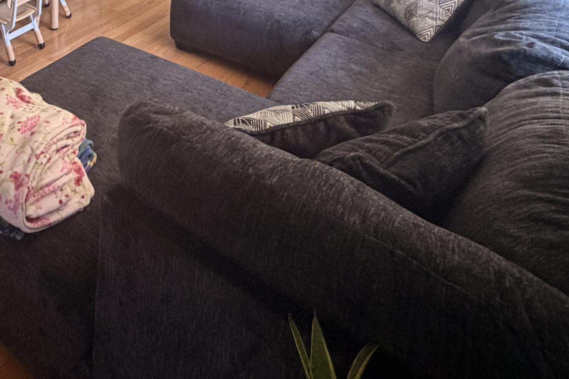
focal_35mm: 32
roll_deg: -0.6
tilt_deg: -15.4
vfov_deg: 33.7
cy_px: -70
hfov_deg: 54.4
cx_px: 109
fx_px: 506
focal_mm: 2.22
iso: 400
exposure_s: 1/60
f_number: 2.2
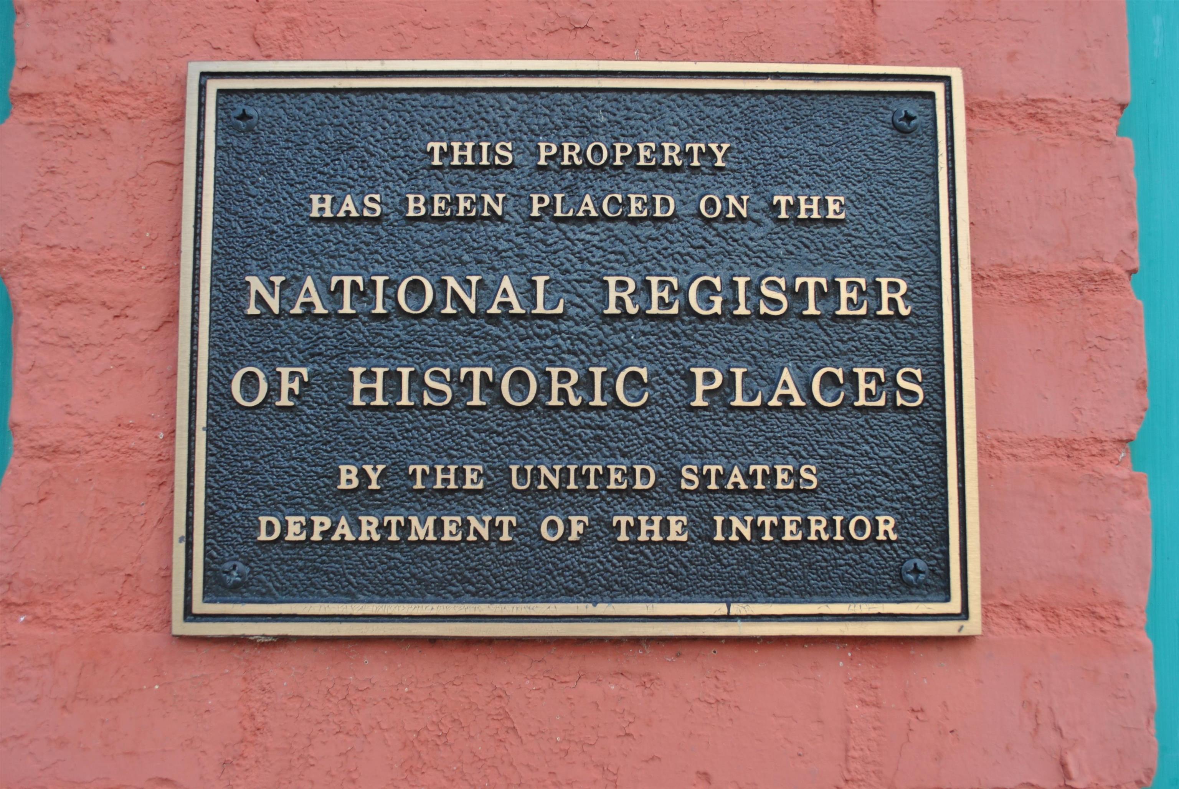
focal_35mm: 39
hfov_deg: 49.5
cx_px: 590
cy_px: 394
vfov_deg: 34.3
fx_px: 1279
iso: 180
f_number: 5.6
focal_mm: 26
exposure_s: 1/125
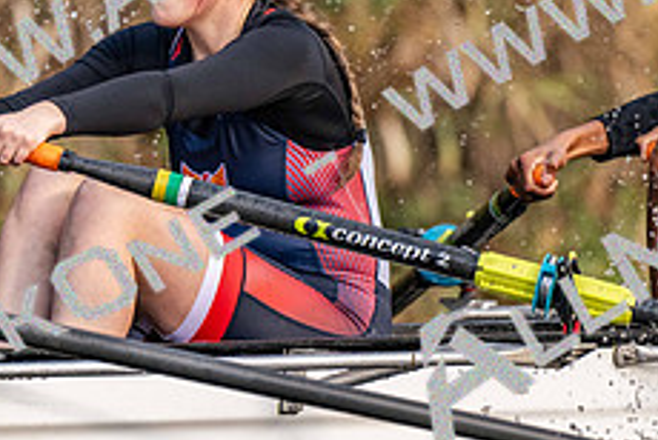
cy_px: 179
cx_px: 175
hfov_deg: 1.4
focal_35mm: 1510
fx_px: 27634
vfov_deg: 0.9
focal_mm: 600
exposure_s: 1/2500
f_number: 4
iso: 1800
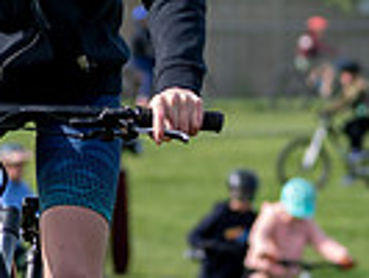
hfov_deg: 4.3
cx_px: -130
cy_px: -21
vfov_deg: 3.3
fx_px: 4844
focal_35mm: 454
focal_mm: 70
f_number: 2.8
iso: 200
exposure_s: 1/1250
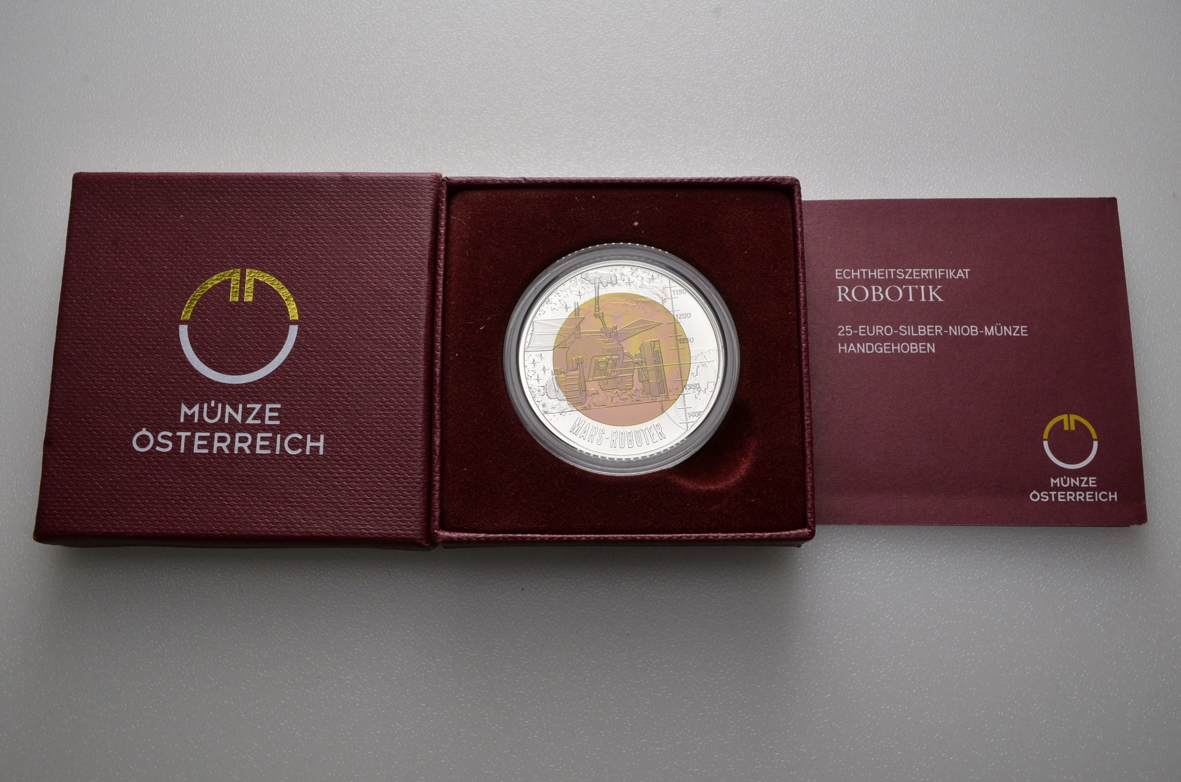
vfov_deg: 39.8
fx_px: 1080
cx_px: 590
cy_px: 391
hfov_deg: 57.3
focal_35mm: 33
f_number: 14
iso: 400
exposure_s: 1/250
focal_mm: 22
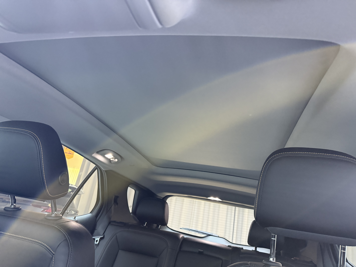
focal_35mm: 24
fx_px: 247
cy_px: 134
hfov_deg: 71.6
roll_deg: -9.8
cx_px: 178
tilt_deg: +19.4
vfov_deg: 56.8
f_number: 1.78
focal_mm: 6.76
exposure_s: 1/50
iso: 800
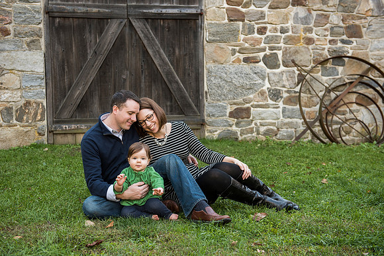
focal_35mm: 50
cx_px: 192
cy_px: 128
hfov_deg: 39.6
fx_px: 533
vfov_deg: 27.0
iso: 800
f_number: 3.5
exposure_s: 1/250
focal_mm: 50
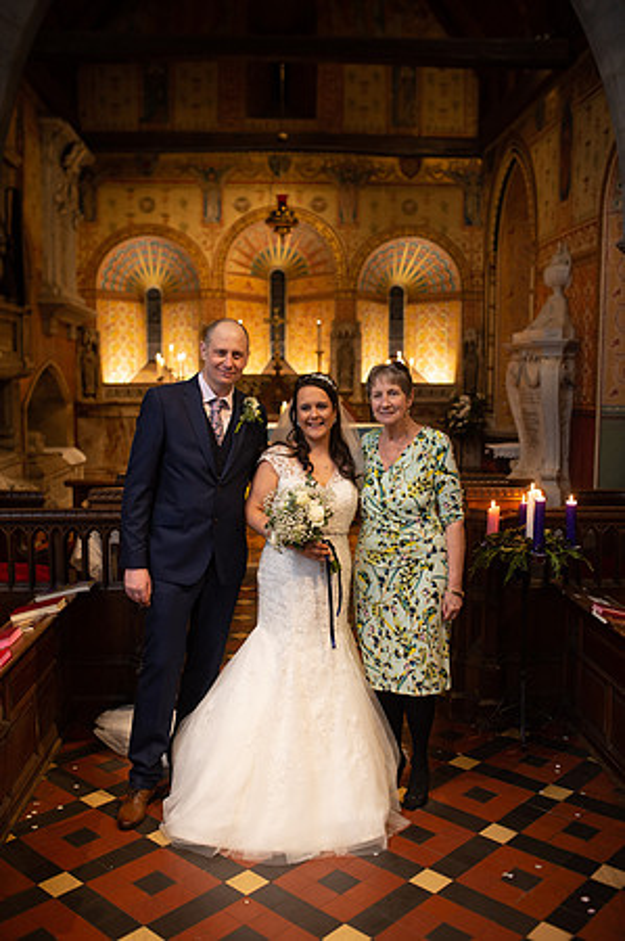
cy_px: 470
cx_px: 312
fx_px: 913
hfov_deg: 37.8
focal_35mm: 35
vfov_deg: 54.5
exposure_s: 1/100
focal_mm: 35
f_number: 2.5
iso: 1000
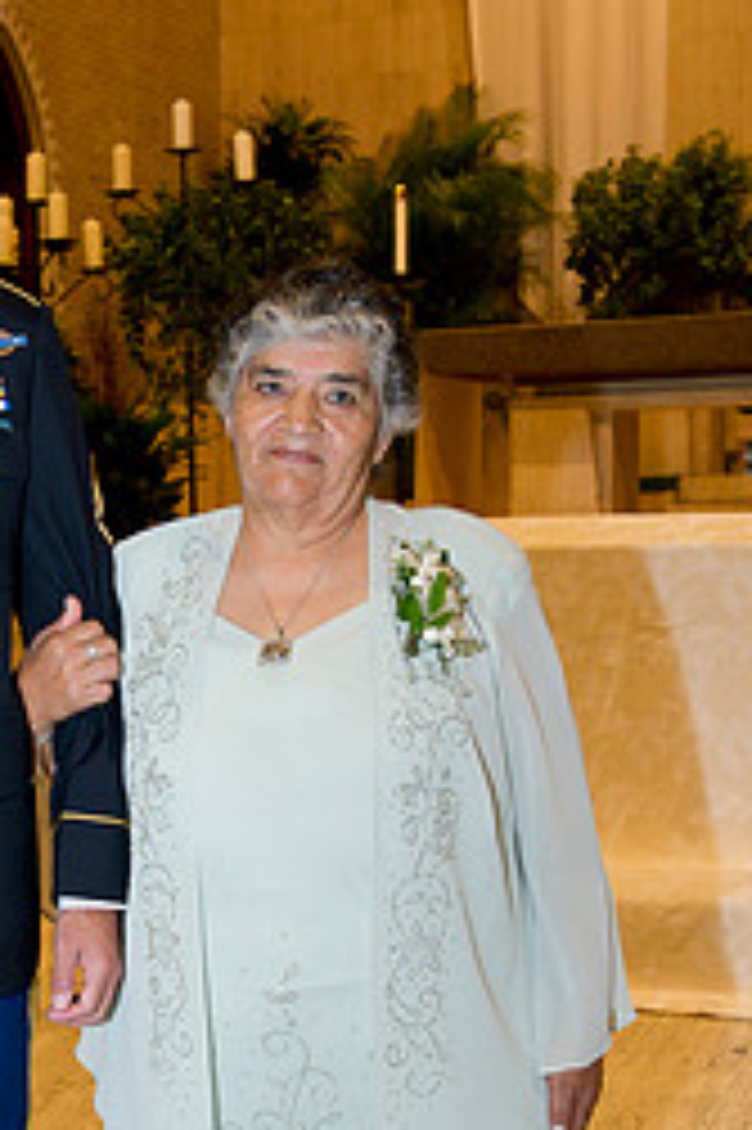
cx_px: 110
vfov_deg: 29.5
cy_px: 756
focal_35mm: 68
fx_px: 2133
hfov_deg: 19.7
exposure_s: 1/100
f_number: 5.6
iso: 800
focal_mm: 38
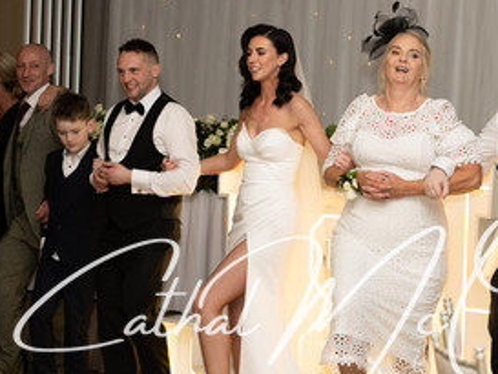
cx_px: 307
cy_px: 187
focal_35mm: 114
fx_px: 1641
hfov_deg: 17.2
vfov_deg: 13.0
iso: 400
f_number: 2.8
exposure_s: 1/200
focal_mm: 70
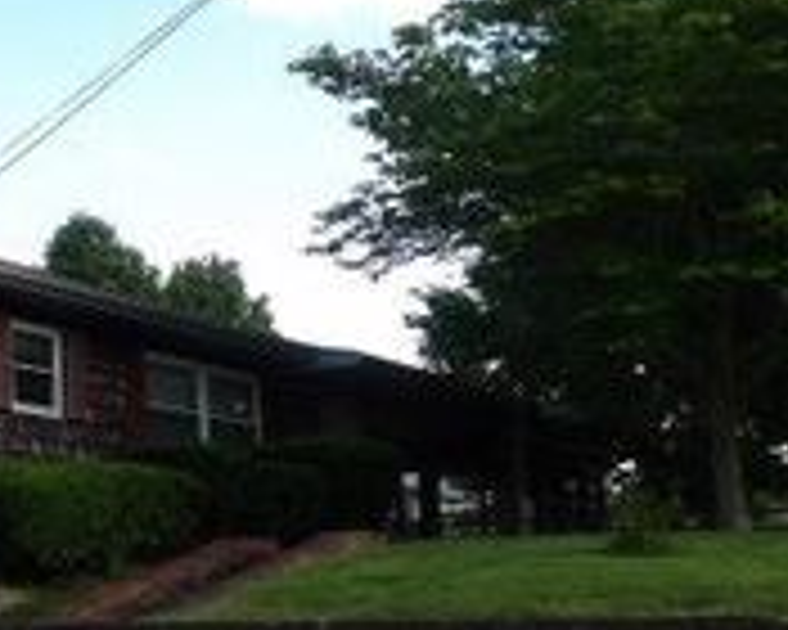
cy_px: 488
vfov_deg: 22.5
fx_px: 1563
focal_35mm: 67
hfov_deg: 24.2
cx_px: -284
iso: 100
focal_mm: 4.3
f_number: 3.2
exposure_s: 1/171
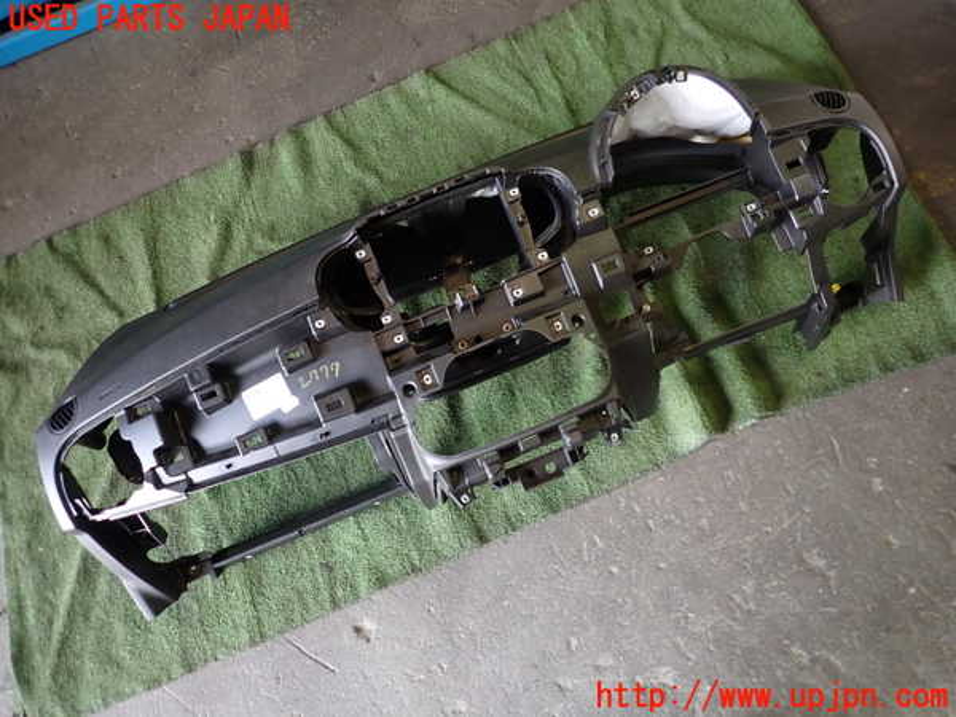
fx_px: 690
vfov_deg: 54.9
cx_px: 478
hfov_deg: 69.4
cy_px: 358
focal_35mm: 25
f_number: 2
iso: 200
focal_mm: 4.5
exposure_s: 1/40
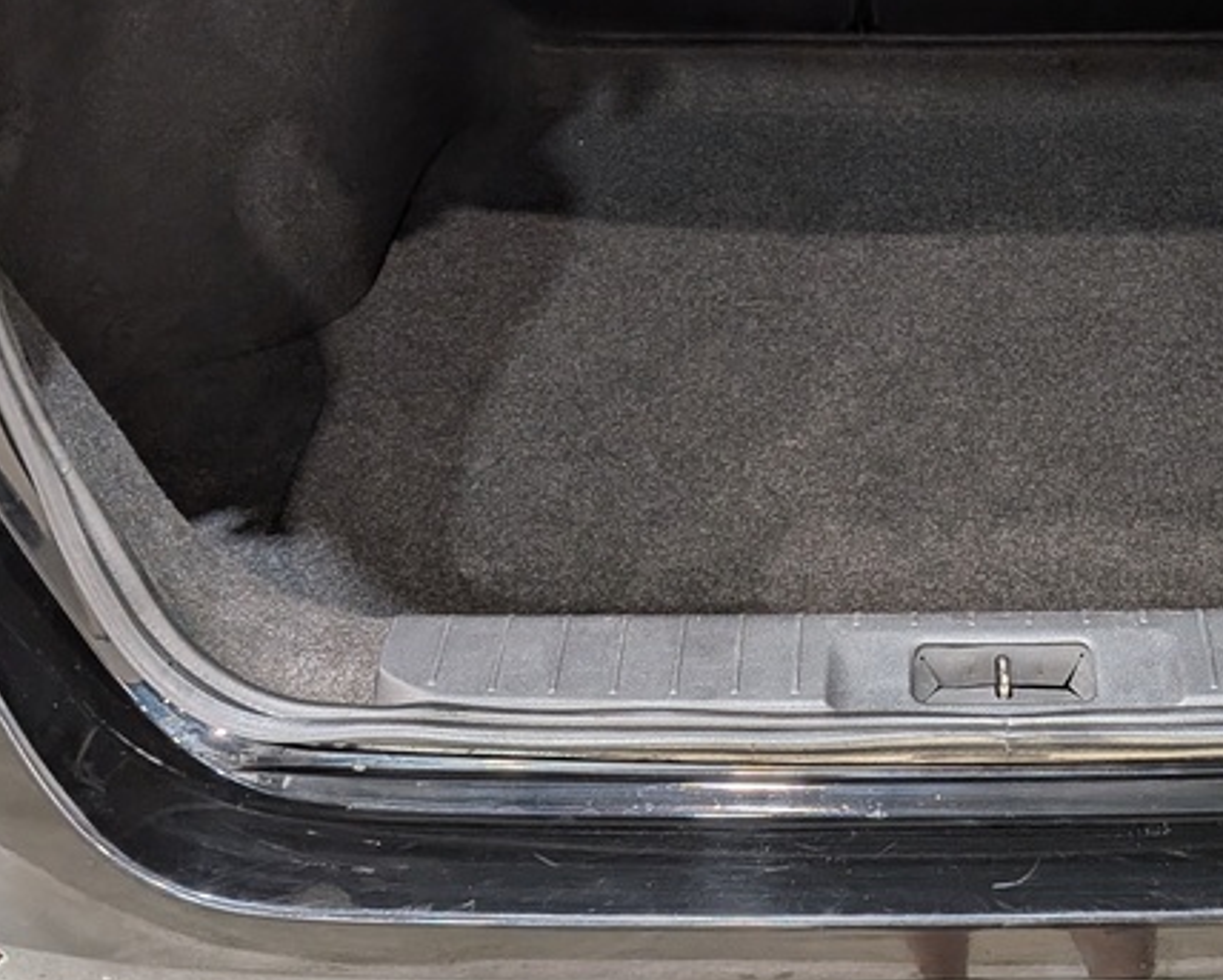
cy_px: 240
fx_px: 2028
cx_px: 989
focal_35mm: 56
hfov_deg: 32.6
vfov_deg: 26.8
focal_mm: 4.53
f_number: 1.7
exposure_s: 1/40
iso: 54
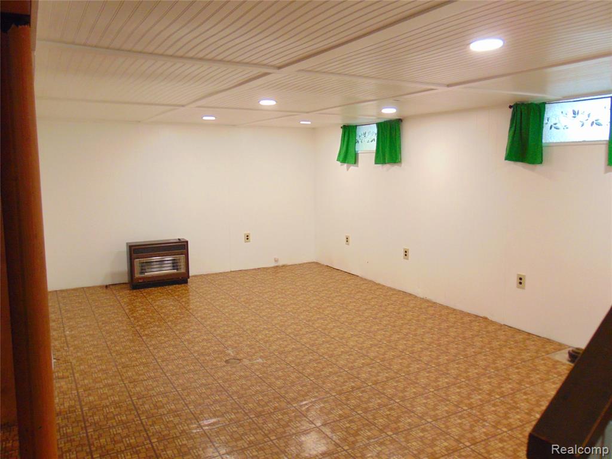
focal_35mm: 27
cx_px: 306
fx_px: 477
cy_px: 230
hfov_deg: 65.3
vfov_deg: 51.4
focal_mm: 4.9
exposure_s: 1/30
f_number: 3
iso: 250
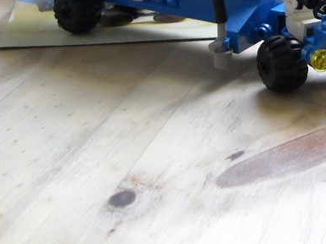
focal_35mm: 103
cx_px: 360
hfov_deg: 18.4
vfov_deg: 14.0
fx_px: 970
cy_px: -35
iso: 295
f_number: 3.1
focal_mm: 7.1
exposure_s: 1/60
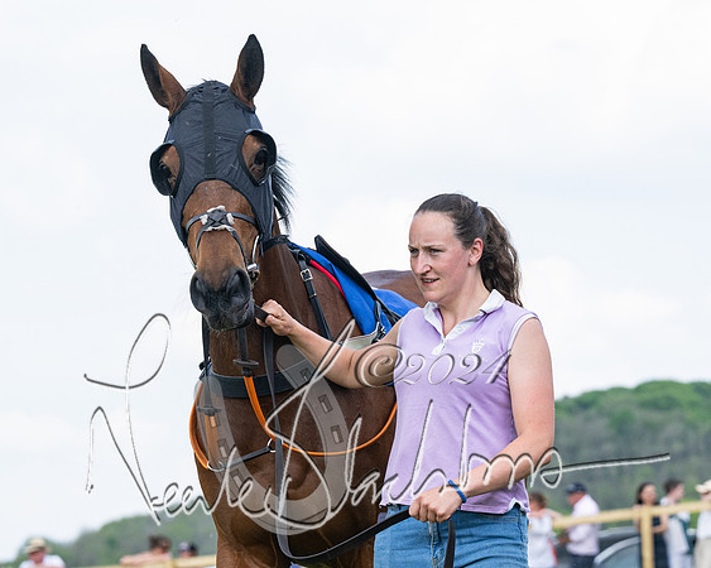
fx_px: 3793
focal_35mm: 180
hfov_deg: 10.7
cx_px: 405
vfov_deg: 8.6
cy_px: 252
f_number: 5
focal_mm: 96
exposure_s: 1/1600
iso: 400
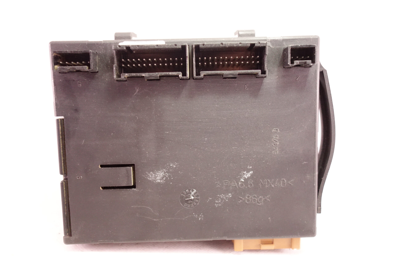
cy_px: 132
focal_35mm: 29
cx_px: 198
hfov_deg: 63.7
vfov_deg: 45.0
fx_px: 318
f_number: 2
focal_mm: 10.63
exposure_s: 1/40
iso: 1250
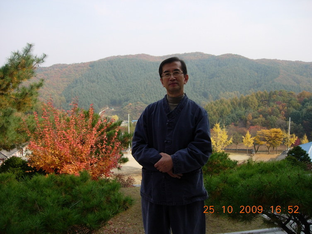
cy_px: 117
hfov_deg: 49.0
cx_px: 156
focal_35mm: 38
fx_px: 342
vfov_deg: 37.7
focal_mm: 7.8
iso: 64
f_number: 2.8
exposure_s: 1/745
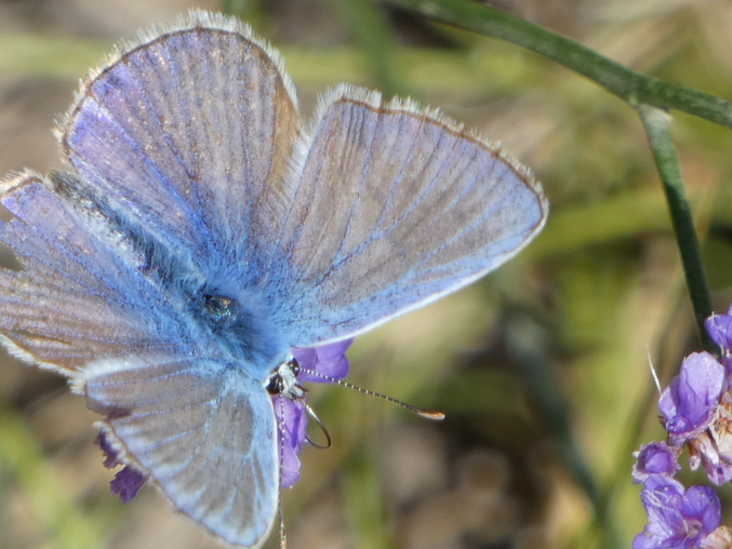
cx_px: 273
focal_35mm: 1042
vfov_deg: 1.4
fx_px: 22038
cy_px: 296
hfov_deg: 1.9
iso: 80
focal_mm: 148.1
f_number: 5.6
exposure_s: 1/160
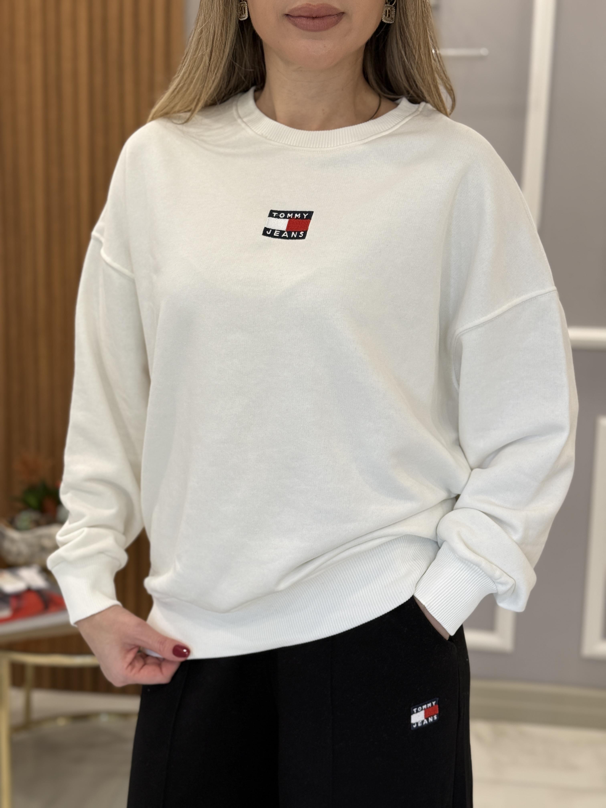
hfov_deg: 30.3
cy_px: 404
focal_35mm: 48
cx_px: 303
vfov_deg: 39.7
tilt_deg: -9.2
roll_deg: -1.4
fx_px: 1120
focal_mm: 6.76
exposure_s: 1/121
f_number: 1.78
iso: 80
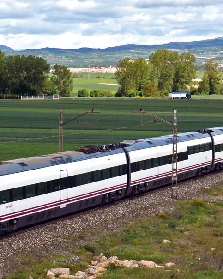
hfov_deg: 10.8
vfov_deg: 13.5
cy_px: 100
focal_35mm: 143
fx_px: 1180
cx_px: 142
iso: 250
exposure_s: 1/800
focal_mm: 32
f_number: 7.1
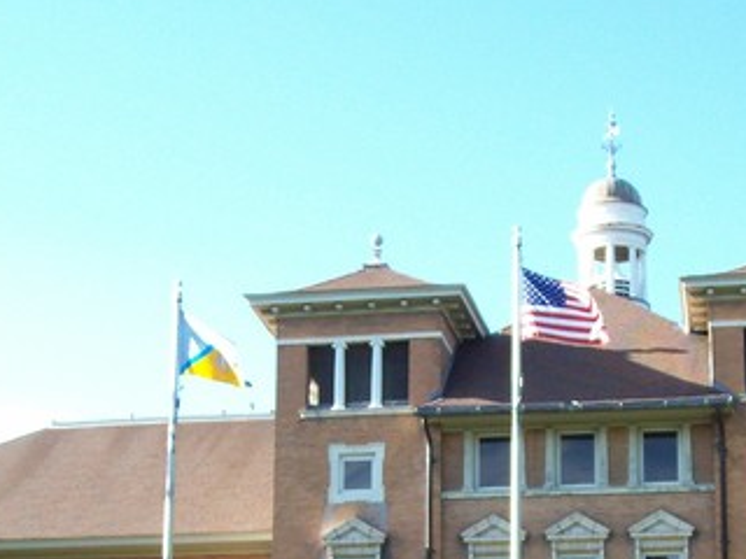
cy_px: 530
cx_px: 553
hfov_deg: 22.3
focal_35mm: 87
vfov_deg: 16.7
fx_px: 1875
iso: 80
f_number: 2.7
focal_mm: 5.6
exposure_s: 1/361
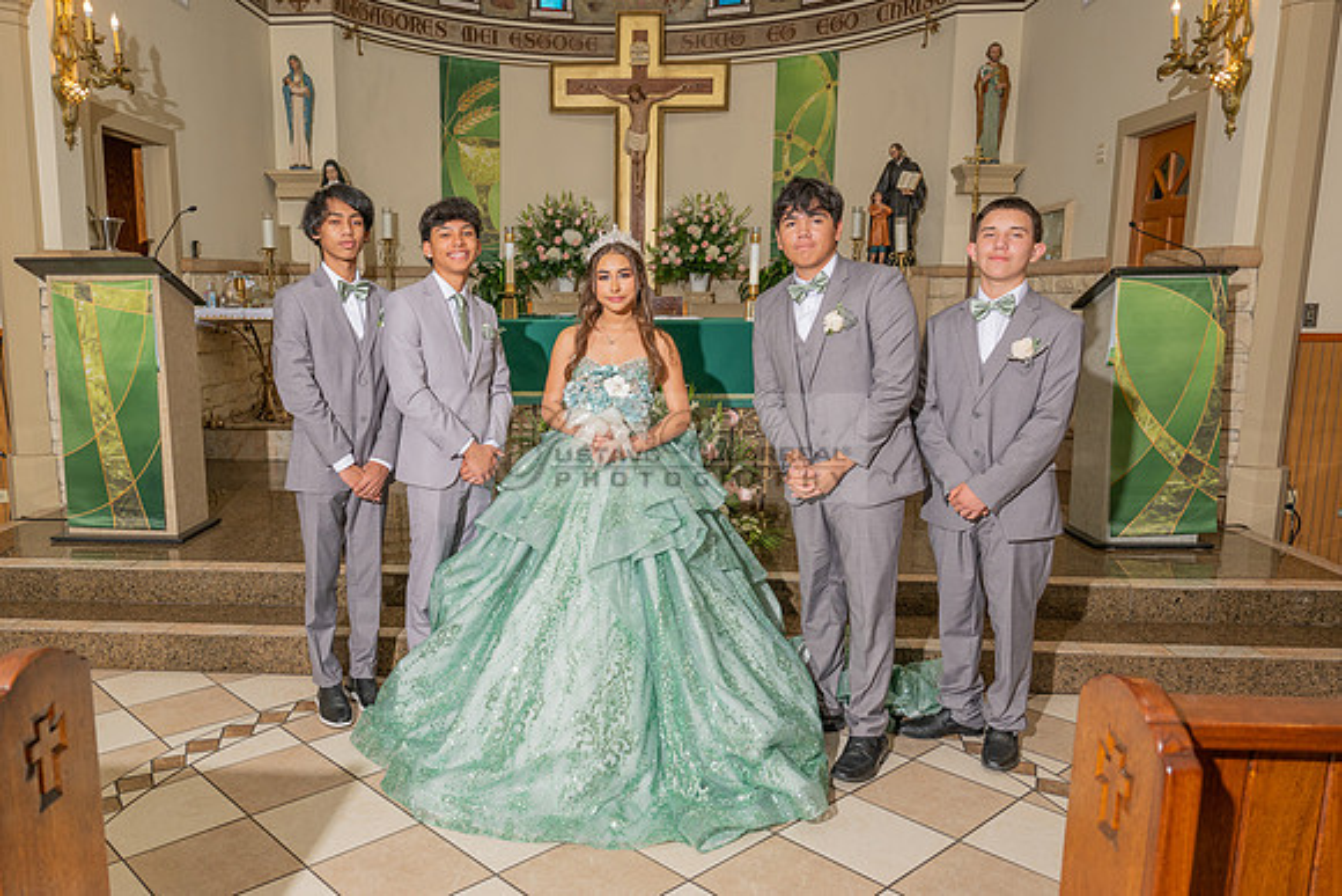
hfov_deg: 65.1
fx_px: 1044
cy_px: 472
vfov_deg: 46.4
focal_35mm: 28
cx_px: 572
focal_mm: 24
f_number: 3.5
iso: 320
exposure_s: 1/200
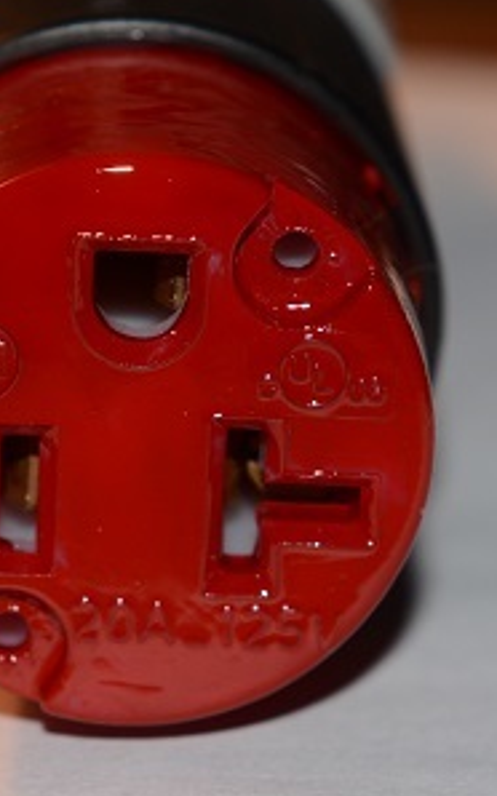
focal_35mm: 215
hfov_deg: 6.1
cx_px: 200
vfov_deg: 9.8
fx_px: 4664
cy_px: 447
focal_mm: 70
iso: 250
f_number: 7.1
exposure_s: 1/60
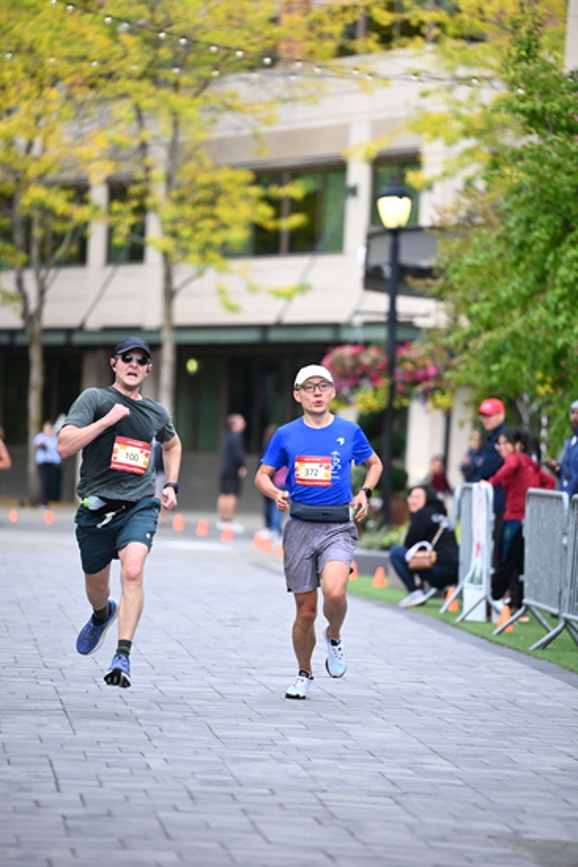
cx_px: 289
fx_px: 4212
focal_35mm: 175
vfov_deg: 11.7
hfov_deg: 7.9
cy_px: 434
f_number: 2.8
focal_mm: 175
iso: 1000
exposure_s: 1/1600
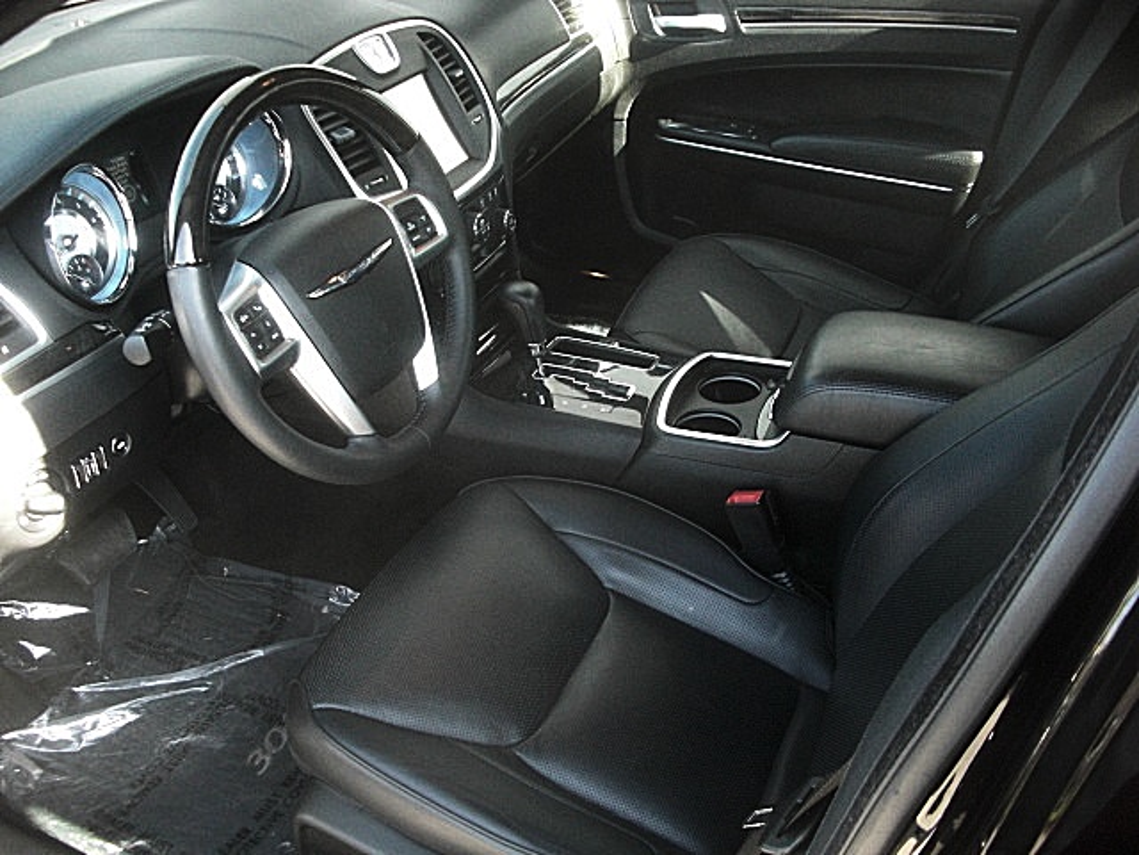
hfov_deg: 51.4
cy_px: 428
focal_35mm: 36
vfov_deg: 39.7
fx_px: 1185
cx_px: 570
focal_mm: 6.3
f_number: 2.8
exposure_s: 1/125
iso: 400
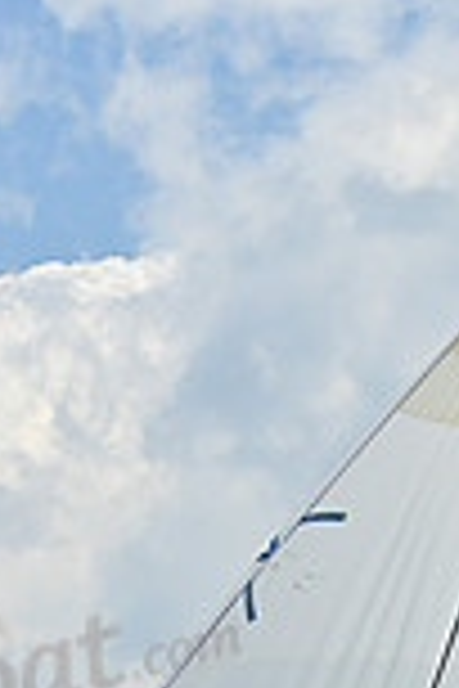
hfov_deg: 5.2
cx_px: 475
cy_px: 1291
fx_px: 5087
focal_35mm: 266
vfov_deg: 7.5
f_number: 7.1
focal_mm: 70
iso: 320
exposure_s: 1/1600
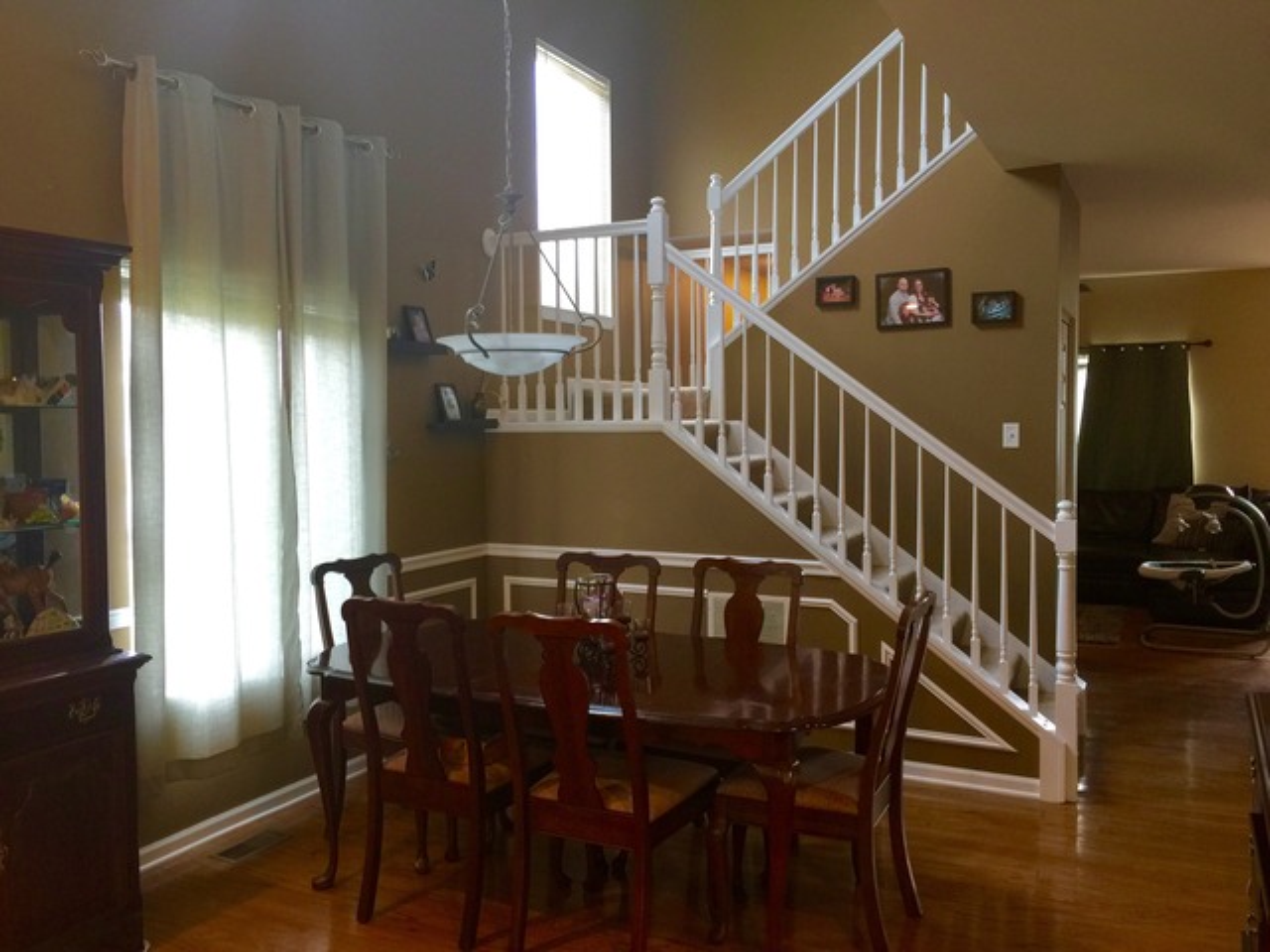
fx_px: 1064
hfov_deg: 61.7
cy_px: 476
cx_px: 635
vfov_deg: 48.2
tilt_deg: -2.0
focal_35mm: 29
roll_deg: -0.1
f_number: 2.2
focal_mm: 4.15
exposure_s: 1/15
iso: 50
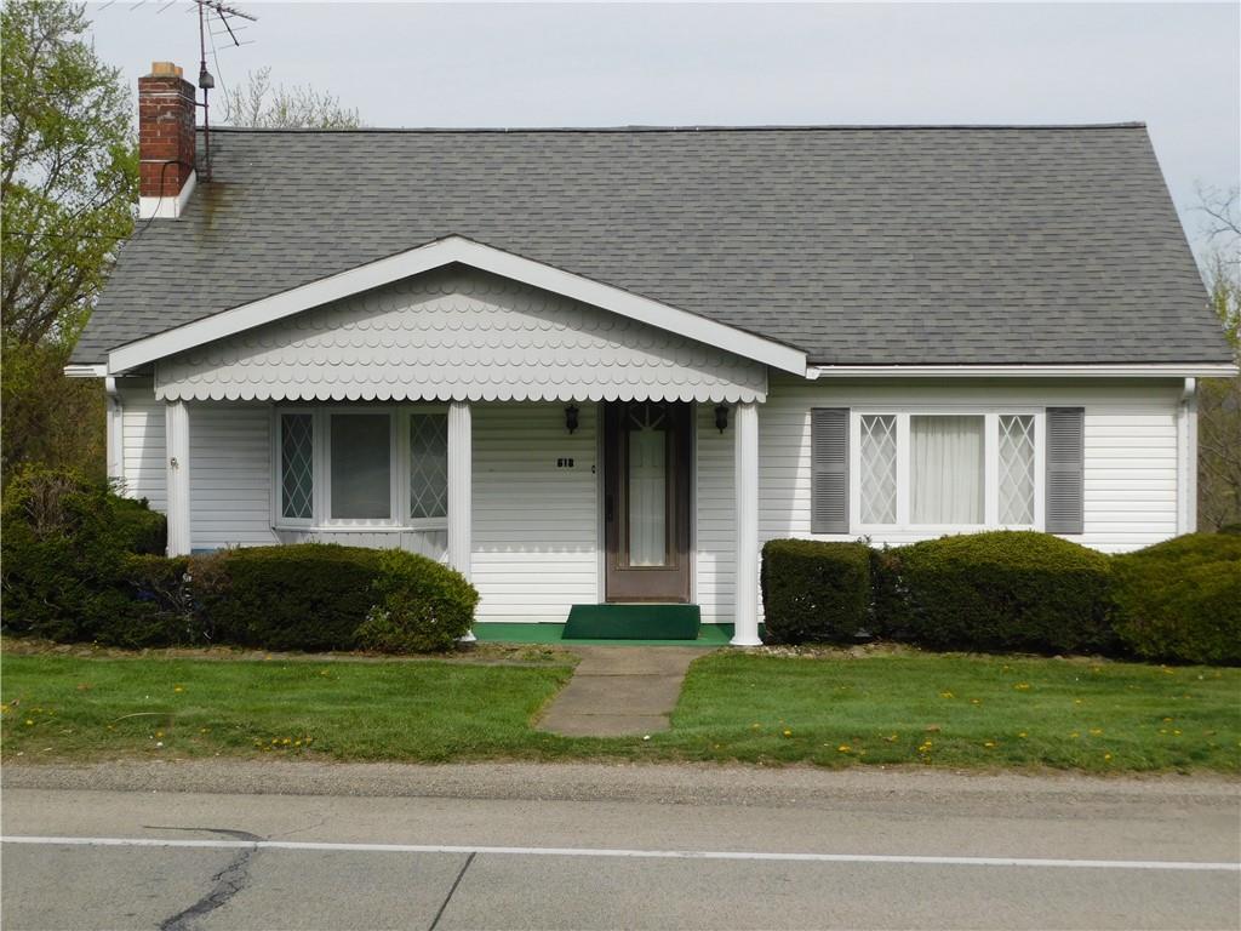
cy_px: 466
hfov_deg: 32.7
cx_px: 620
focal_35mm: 59
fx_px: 2115
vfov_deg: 24.8
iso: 125
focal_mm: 10.4
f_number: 4
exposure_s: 1/1000
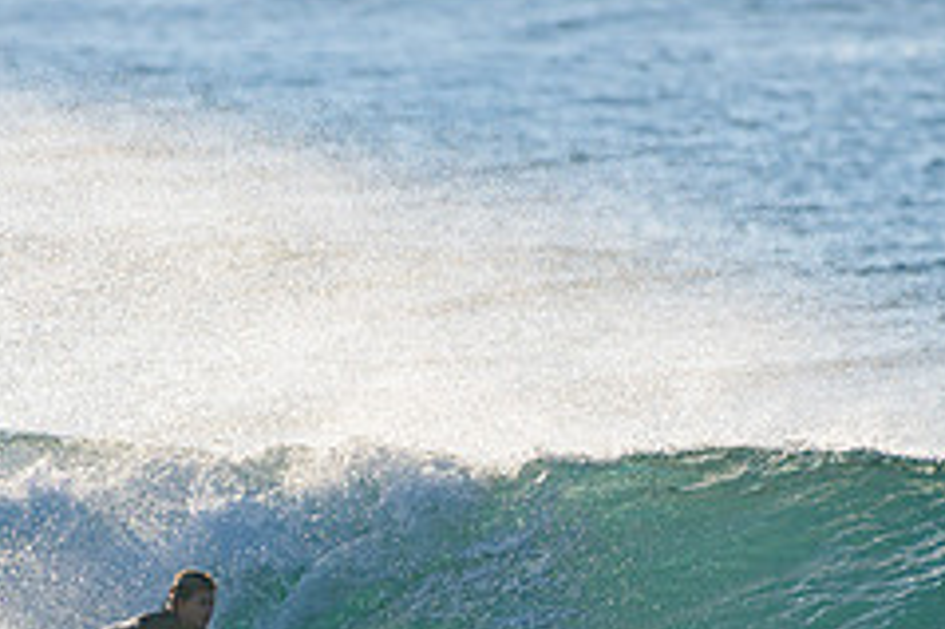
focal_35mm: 1215
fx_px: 31871
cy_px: 674
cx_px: 217
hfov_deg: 1.7
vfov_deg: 1.1
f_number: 5.6
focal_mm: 500
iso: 140
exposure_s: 1/2000
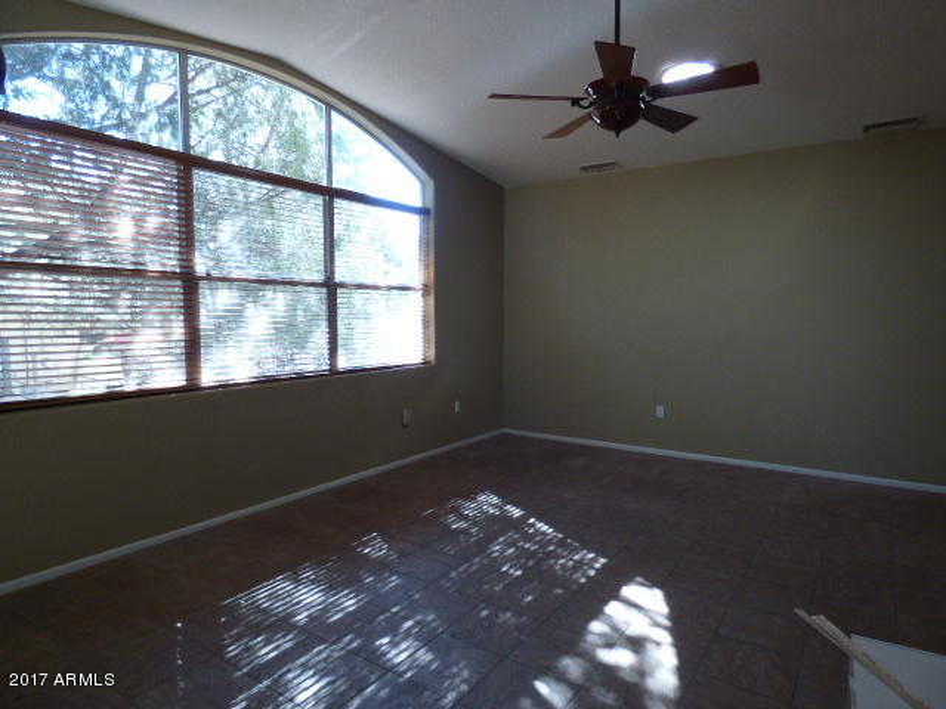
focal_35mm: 20
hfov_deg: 81.7
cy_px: 354
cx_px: 473
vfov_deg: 66.0
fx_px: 547
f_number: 2.8
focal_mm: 3.58
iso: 160
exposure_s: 1/60
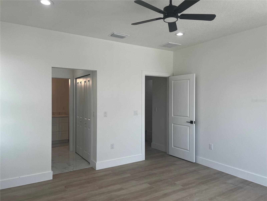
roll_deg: +0.4
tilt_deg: -0.6
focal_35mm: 26
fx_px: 201
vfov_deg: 53.1
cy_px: 100
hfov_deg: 67.3
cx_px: 134
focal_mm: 5.7
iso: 40
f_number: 1.5
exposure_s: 1/289
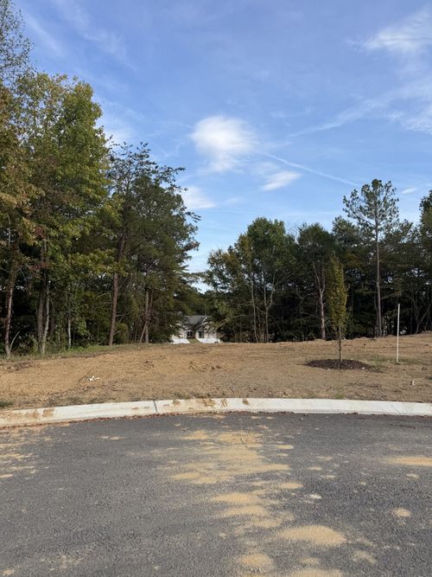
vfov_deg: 71.6
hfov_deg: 56.8
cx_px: 216
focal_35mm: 24
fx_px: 399
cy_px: 288
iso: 80
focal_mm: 6.76
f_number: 1.78
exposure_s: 1/2801
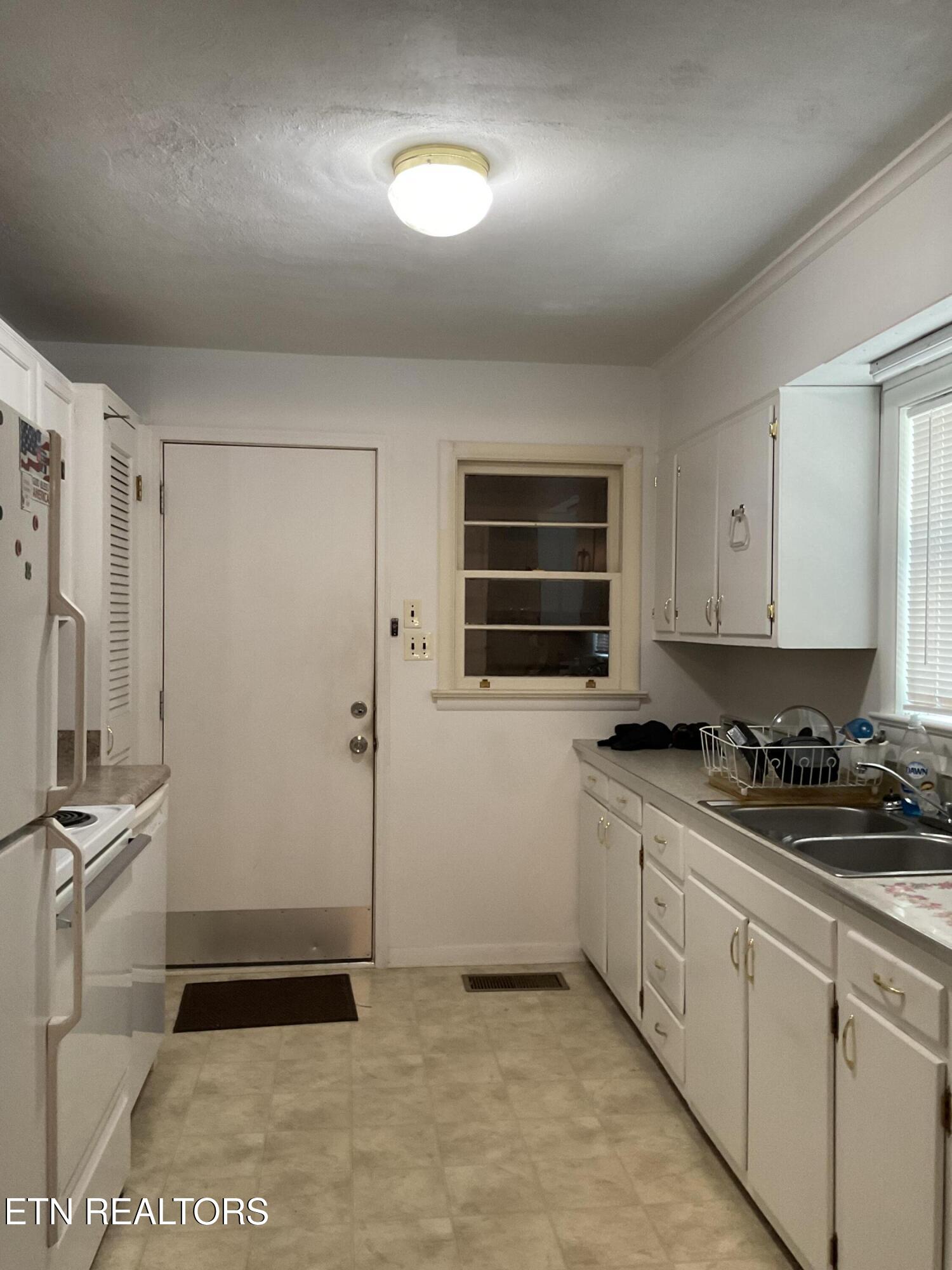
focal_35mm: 29
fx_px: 1063
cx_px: 476
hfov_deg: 48.2
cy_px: 635
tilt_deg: +0.3
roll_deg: -1.3
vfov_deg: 61.7
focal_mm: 3
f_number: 1.8
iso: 125
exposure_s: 1/60
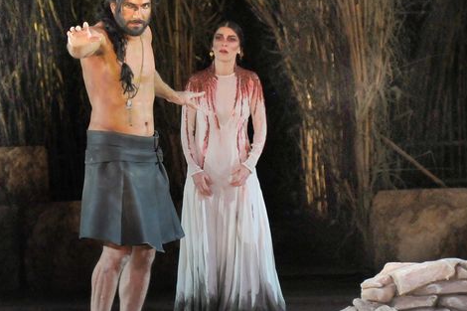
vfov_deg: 8.5
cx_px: 199
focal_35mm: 161
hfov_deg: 12.8
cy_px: 172
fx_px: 2088
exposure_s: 1/100
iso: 1600
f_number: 4
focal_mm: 80
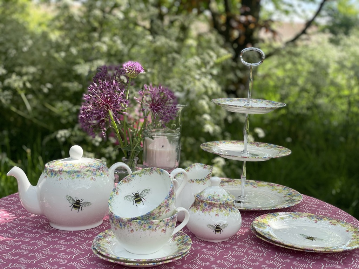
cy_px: 134
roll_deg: -1.4
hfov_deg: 36.8
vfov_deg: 28.0
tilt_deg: -7.1
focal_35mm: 52
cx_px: 180
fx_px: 539
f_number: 2
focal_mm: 6
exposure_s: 1/470
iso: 32
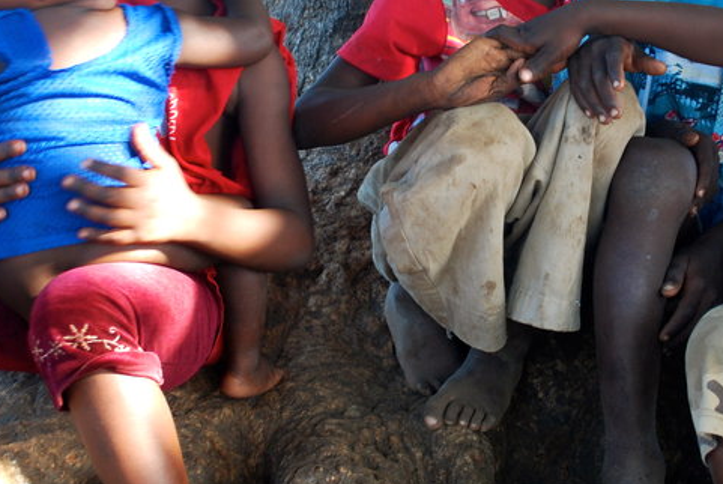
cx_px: 496
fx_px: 1669
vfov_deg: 16.5
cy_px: 165
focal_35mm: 83
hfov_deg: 24.3
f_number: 4.5
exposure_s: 1/80
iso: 200
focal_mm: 26
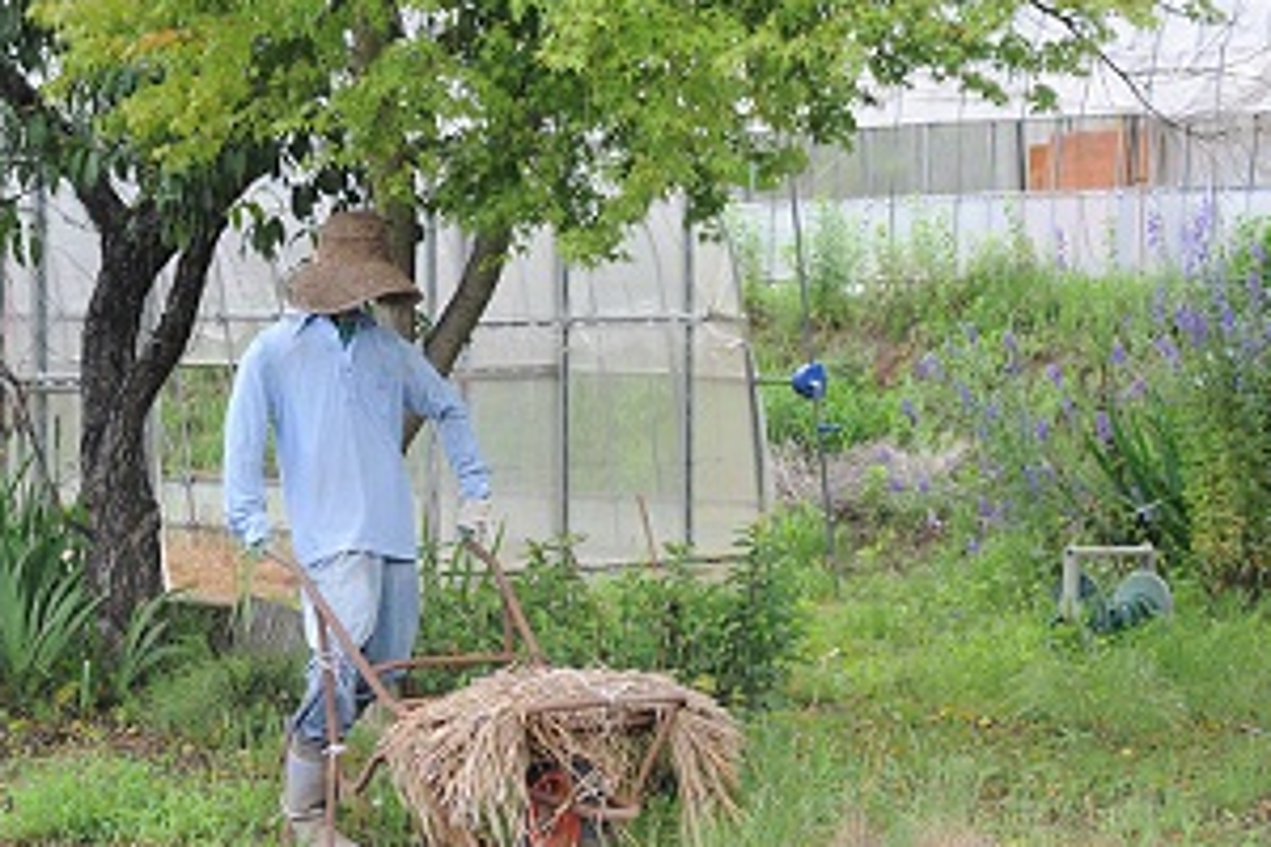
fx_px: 5578
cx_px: 339
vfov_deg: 8.7
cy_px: 328
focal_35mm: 158
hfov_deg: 13.0
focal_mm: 85
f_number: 7.1
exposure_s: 1/200
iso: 800
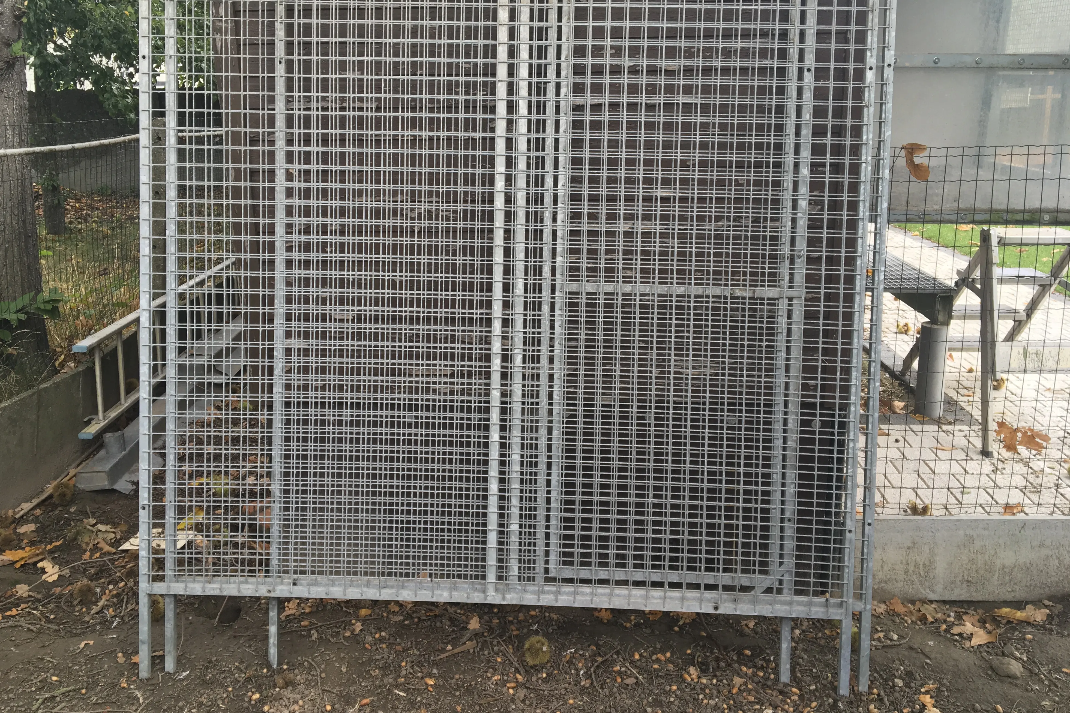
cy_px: 314
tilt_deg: -11.9
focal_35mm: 31
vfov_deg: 42.2
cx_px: 524
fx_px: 921
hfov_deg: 60.3
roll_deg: +0.6
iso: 25
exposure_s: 1/100
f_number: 2.2
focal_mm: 4.15
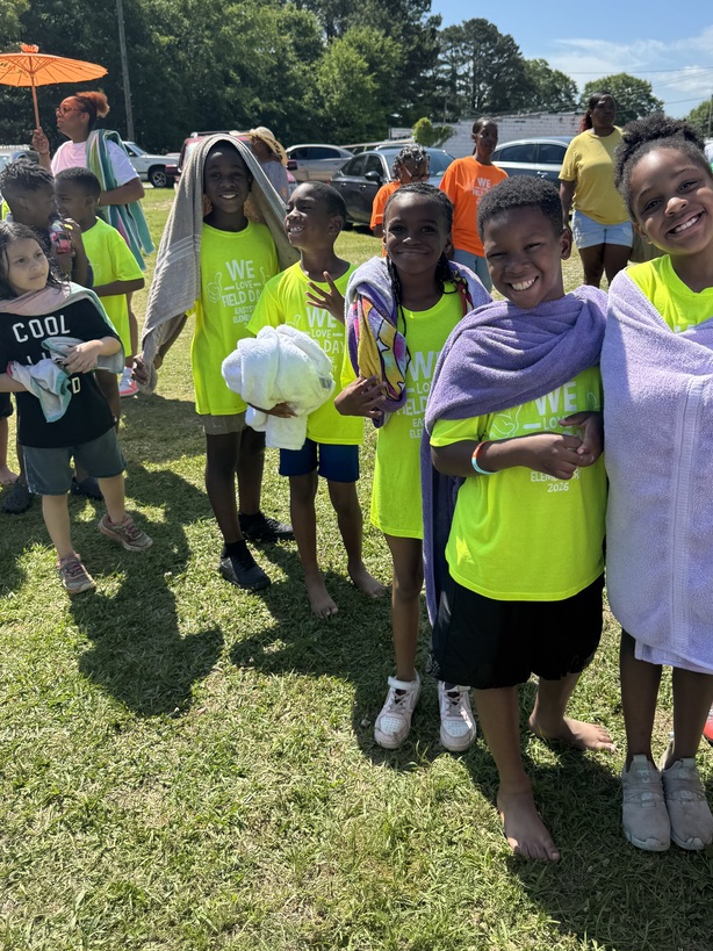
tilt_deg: -14.5
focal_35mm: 30
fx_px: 824
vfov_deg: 59.7
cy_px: 408
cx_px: 419
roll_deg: +1.7
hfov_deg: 46.6
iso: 80
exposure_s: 1/2331
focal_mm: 6.76
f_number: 1.78
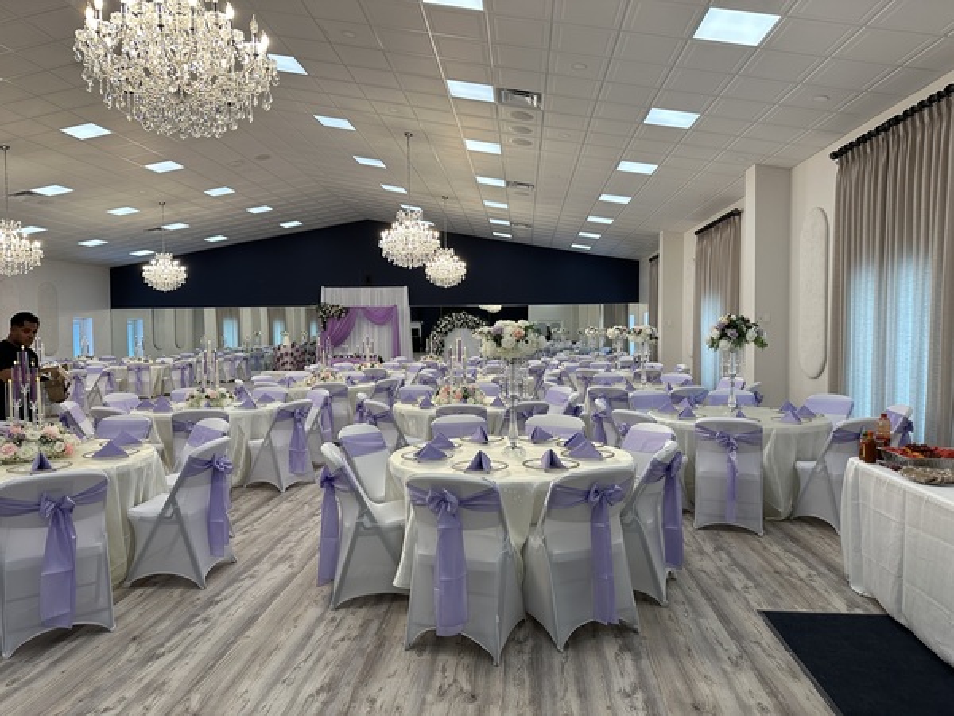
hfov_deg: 71.6
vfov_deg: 56.8
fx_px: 661
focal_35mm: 24
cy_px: 358
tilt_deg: -3.3
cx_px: 477
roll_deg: +0.1
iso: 160
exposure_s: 1/120
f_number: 1.78
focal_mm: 6.86
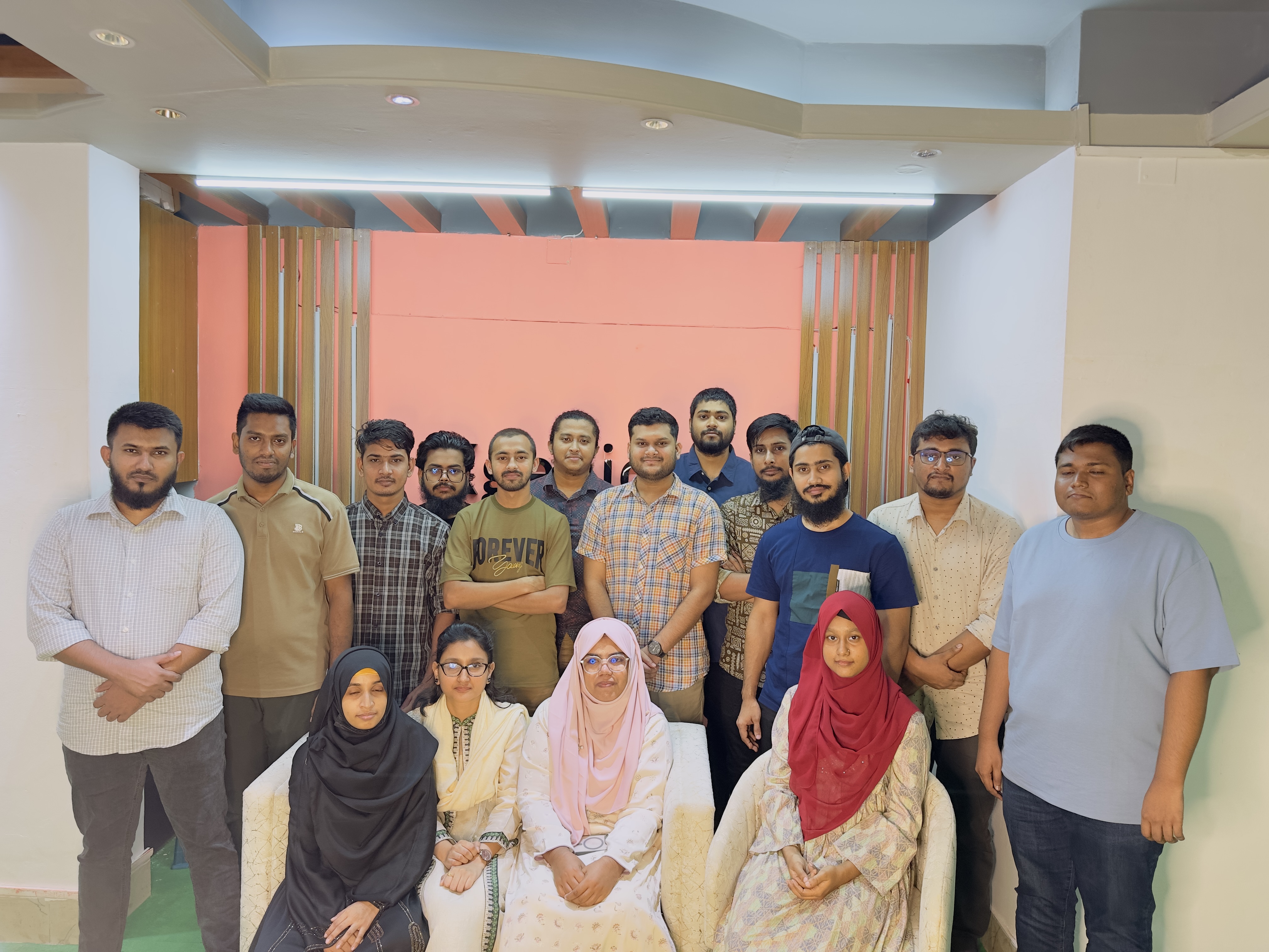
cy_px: 476
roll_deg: -2.1
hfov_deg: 71.6
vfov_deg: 56.8
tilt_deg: -2.8
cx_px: 634
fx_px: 880
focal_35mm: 24
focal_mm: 6.86
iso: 125
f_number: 1.78
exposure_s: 1/50
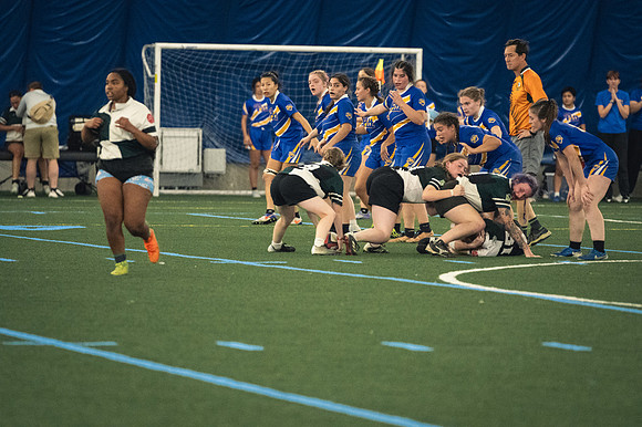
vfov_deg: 4.6
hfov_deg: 6.9
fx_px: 5347
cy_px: 214
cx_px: 321
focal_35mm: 300
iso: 10000
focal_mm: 200
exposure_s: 1/500
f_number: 2.8
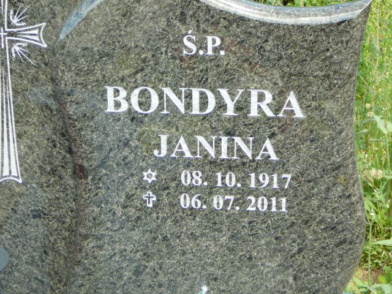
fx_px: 1076
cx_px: 196
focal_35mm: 95
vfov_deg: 15.6
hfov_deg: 20.7
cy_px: 147
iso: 80
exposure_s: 1/80
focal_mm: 14.1
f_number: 3.9
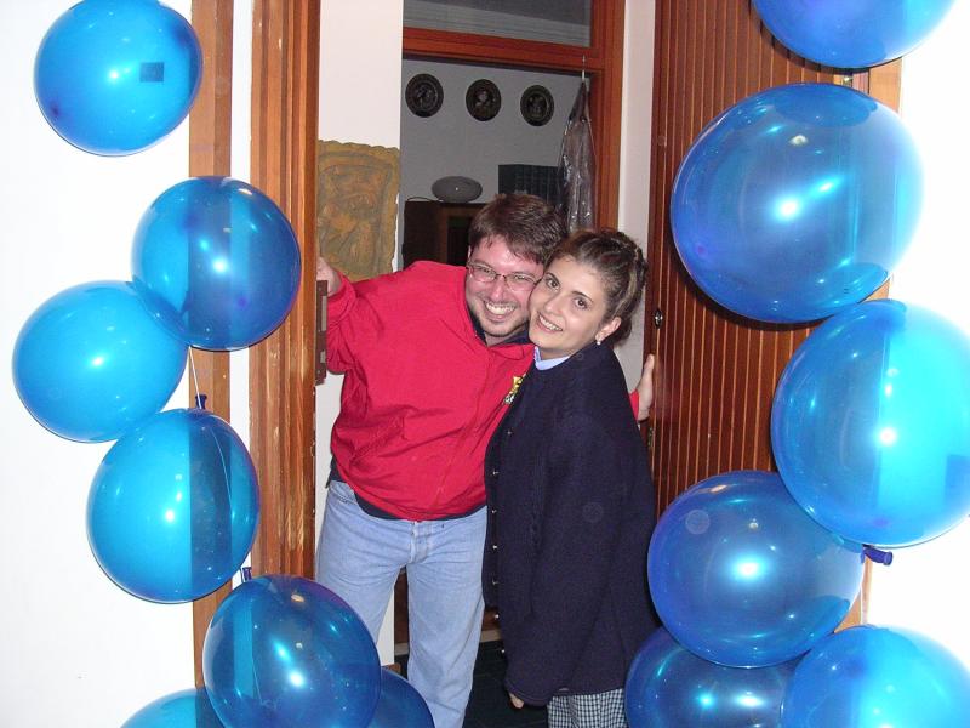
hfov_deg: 49.0
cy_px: 364
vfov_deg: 37.7
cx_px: 485
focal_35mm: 38
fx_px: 1065
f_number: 2.8
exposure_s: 1/60.1
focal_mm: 5.8
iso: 400
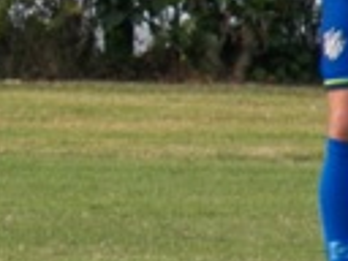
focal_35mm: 2163
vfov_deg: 0.7
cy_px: -90
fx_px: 21745
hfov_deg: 0.9
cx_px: -88
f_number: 4.5
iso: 200
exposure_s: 1/80
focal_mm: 93.4
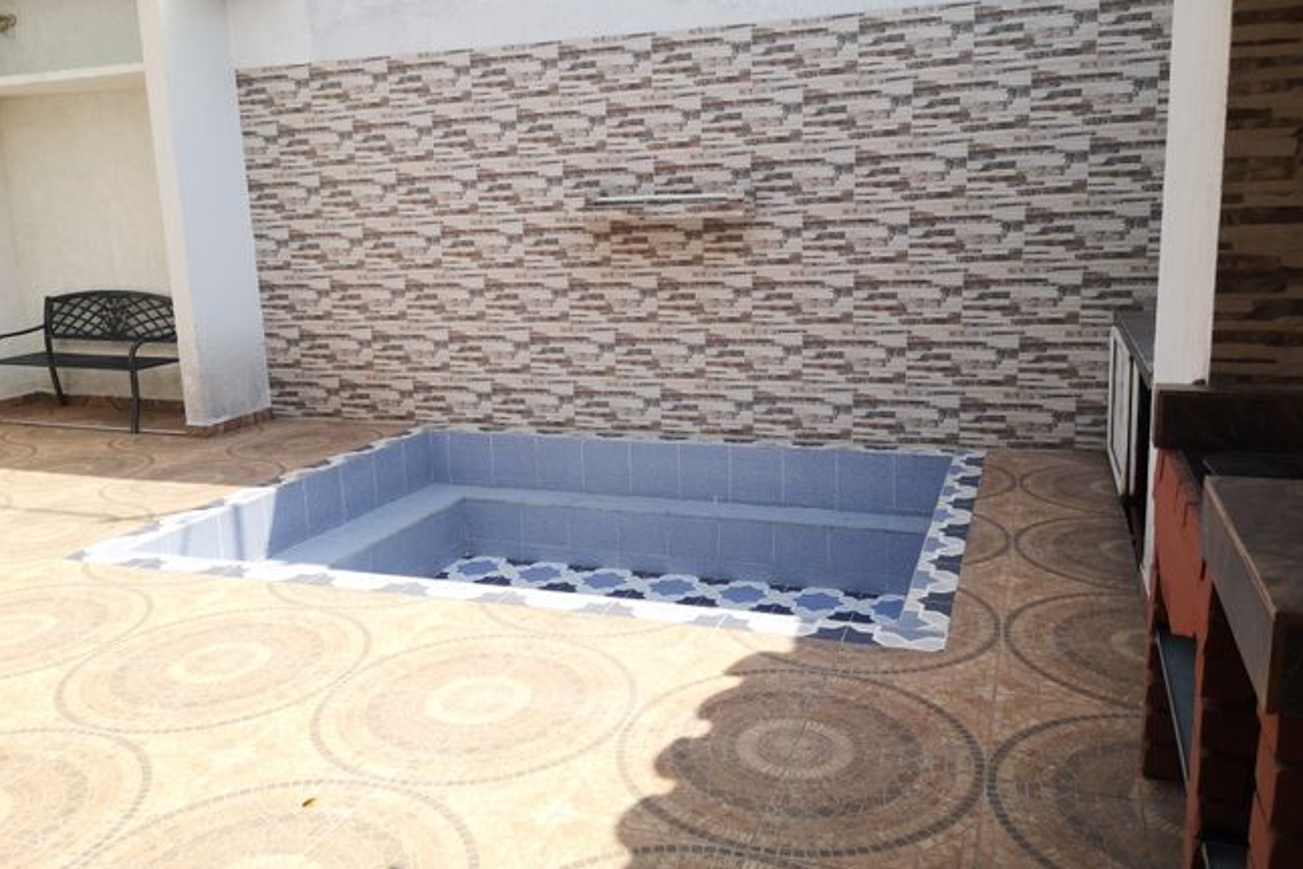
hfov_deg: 63.6
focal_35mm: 29
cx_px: 638
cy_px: 415
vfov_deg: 45.0
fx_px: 1050
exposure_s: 1/1122
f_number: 1.8
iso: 50
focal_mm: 3.95
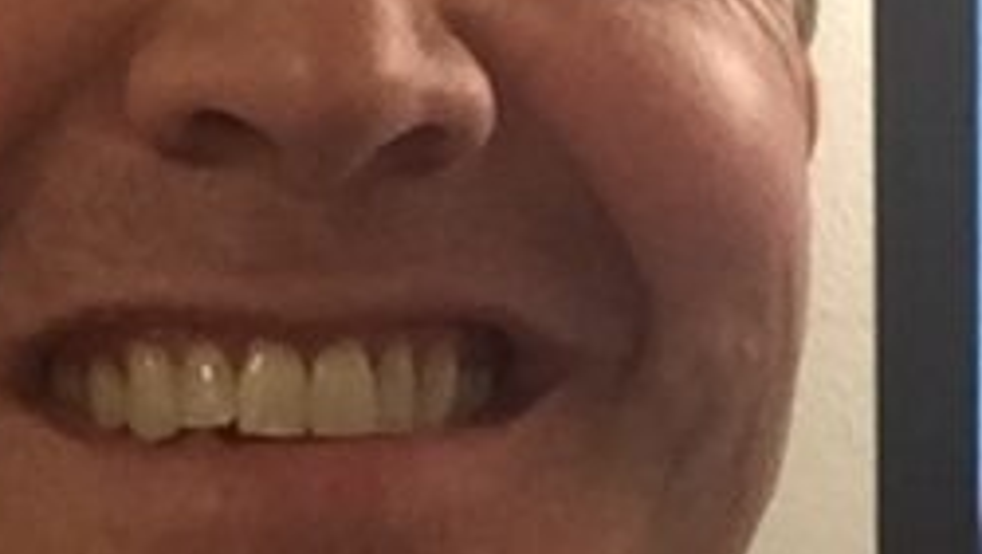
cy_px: 253
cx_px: 986
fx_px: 4013
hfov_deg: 13.7
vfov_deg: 7.9
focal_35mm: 154
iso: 50
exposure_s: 1/30
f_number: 2.2
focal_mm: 2.65
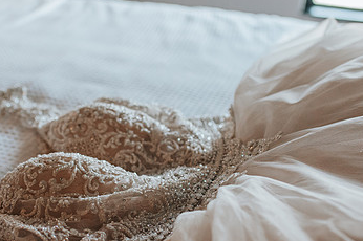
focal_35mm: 62
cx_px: 125
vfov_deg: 21.8
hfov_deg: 32.2
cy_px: 163
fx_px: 625
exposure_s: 1/640
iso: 2200
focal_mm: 35
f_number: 2.5
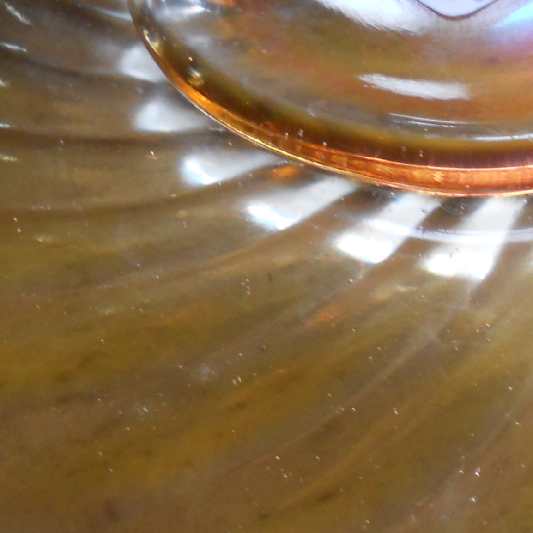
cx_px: 355
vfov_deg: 17.7
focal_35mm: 98
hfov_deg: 17.7
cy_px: 321
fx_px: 1707
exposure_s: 1/30
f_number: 3.5
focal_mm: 5.8
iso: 320
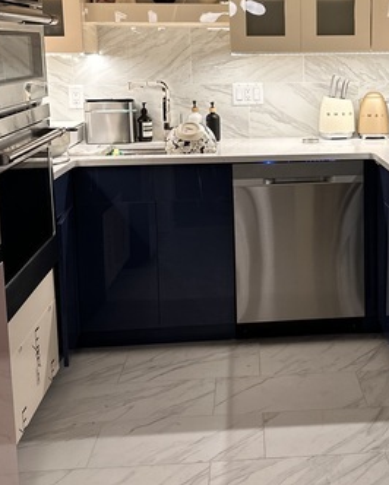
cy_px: 145
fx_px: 676
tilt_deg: -8.7
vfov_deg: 38.9
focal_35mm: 47
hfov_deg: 31.4
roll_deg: -0.1
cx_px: 301
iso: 200
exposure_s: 1/60
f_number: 1.78
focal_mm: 6.86
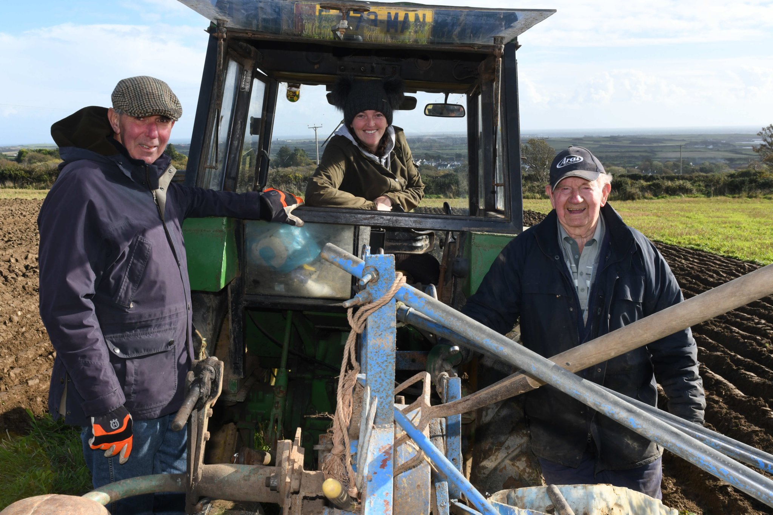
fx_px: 773
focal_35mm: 36
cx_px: 386
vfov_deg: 36.9
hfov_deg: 53.1
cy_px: 258
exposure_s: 1/250
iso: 400
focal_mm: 24
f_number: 11
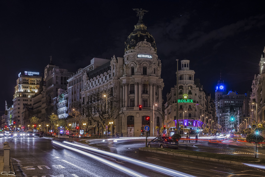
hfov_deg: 44.5
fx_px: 324
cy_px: 88
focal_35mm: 44
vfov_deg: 30.5
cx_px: 132
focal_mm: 44
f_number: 18
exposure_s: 4
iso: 250
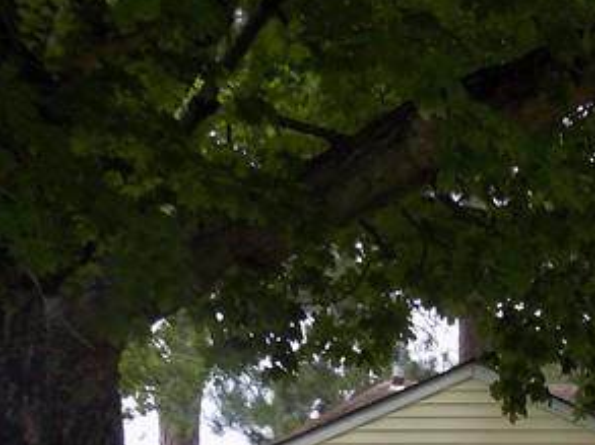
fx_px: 1442
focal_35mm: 84
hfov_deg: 20.8
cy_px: 705
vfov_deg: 15.8
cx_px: 810
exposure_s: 1/40
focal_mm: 4.3
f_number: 3.1
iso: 80
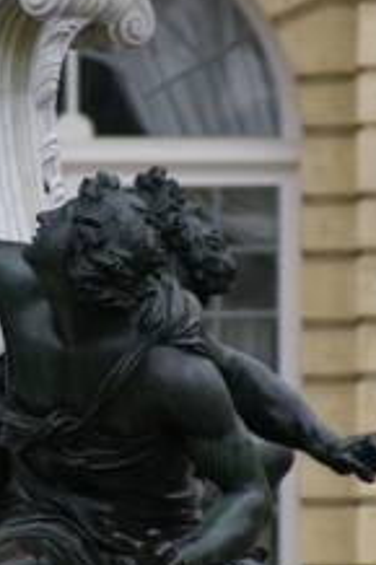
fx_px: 15533
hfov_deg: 1.4
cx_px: 56
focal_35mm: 990
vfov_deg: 2.1
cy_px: 435
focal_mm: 300
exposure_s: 1/25
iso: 100
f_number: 5.6
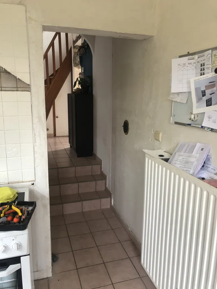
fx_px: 234
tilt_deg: -11.9
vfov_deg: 63.4
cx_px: 108
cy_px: 144
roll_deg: -0.5
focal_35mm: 28
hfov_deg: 49.7
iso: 40
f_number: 1.8
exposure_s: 1/17
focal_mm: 3.99
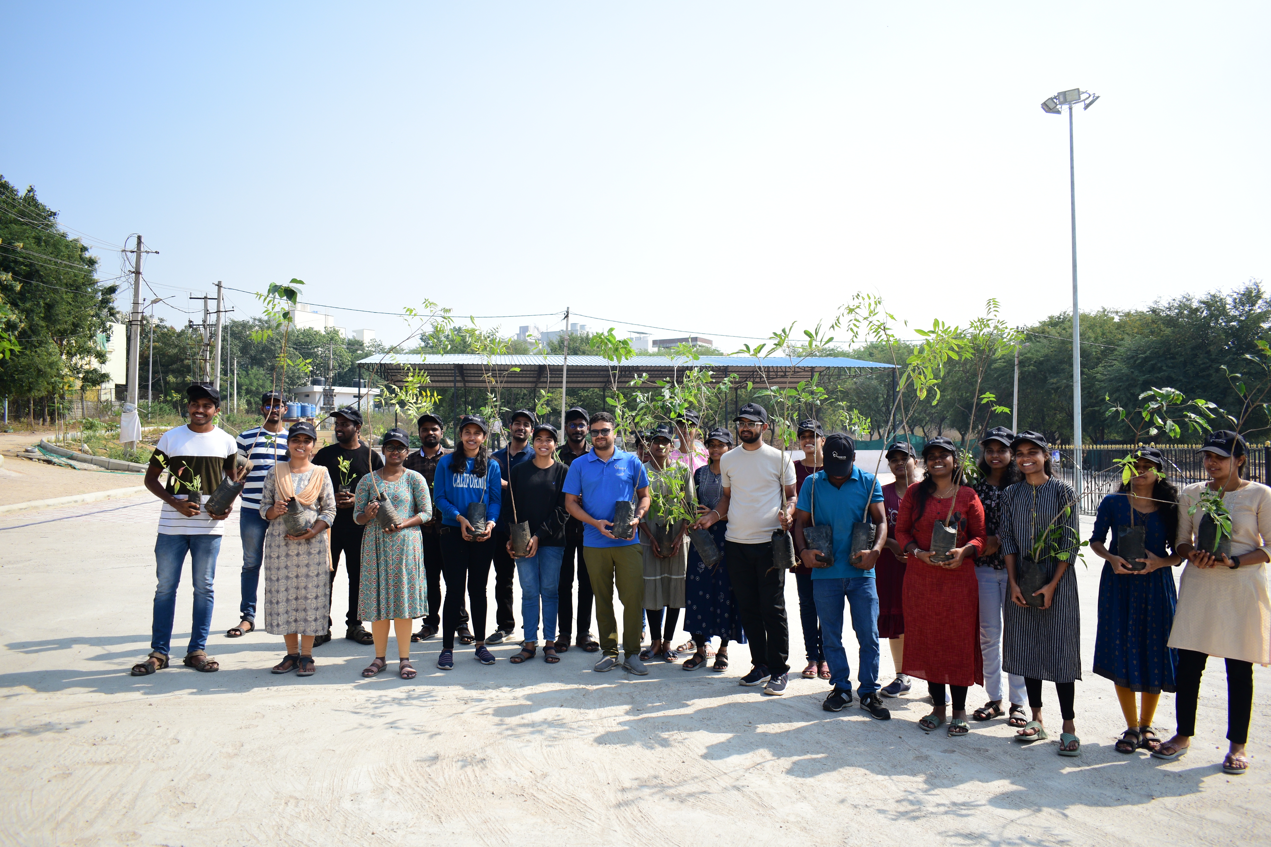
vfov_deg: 47.9
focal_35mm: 27
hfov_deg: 67.4
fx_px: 953
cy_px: 424
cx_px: 636
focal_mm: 18
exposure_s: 1/1000
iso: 160
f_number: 3.5
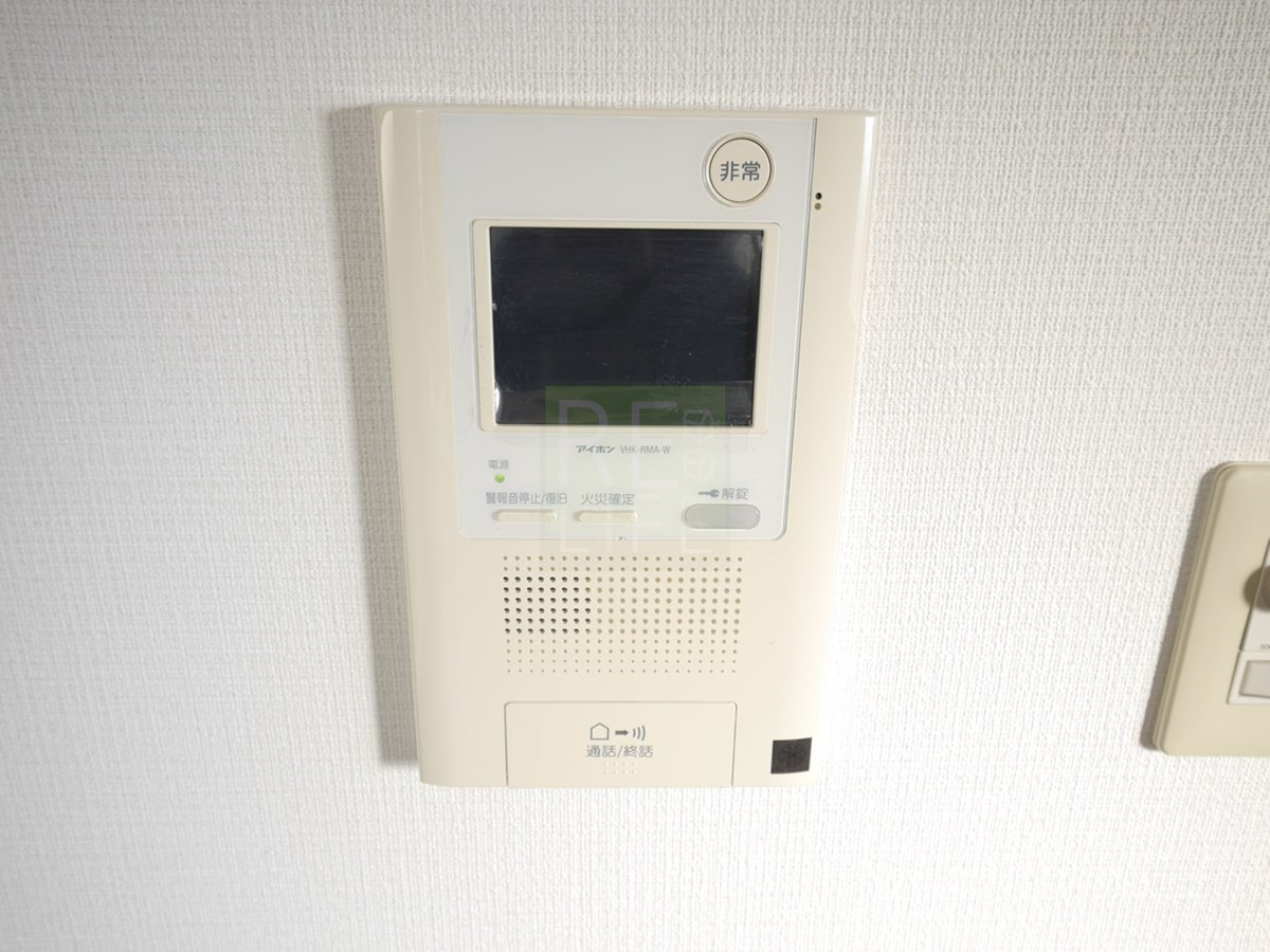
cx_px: 635
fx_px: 1027
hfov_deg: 63.4
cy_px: 476
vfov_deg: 49.7
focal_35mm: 28
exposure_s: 1/60
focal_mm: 14
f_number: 4
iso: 200
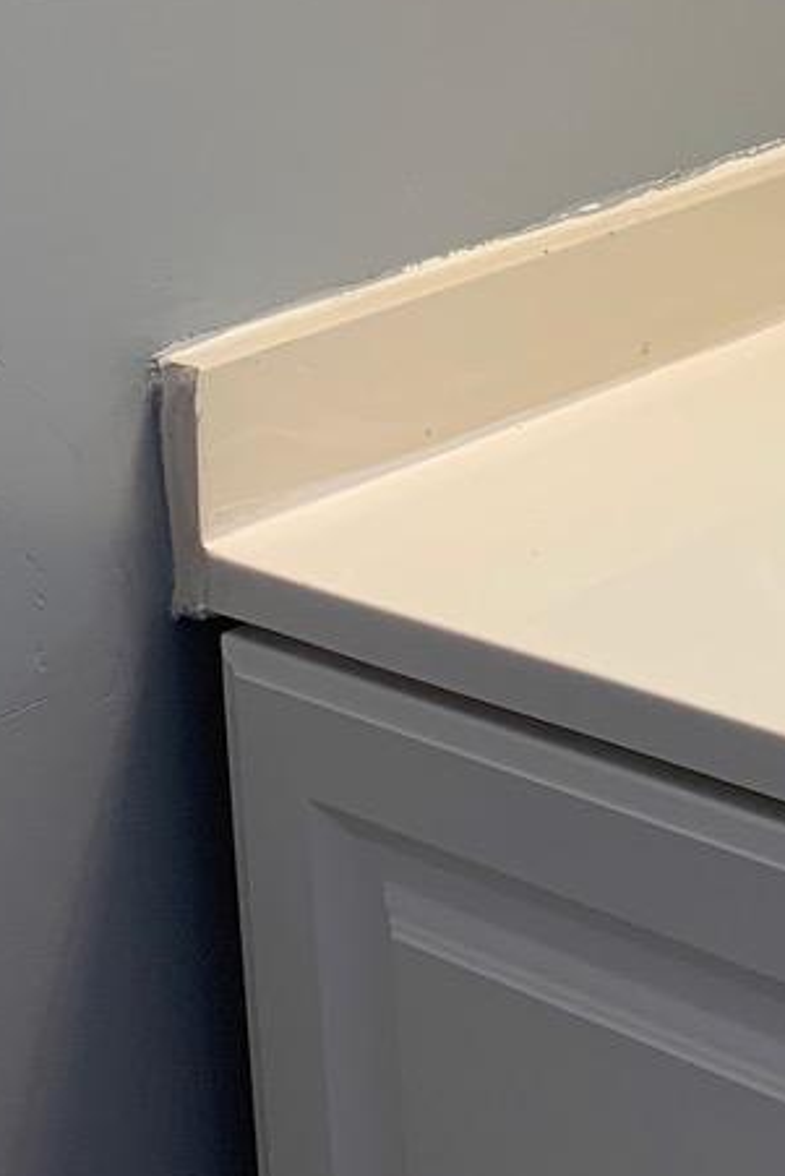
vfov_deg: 21.3
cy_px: -37
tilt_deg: -9.3
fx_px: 3007
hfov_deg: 14.6
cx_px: 840
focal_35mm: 92
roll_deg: +2.7
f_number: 1.8
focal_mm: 4.25
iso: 80
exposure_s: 1/120
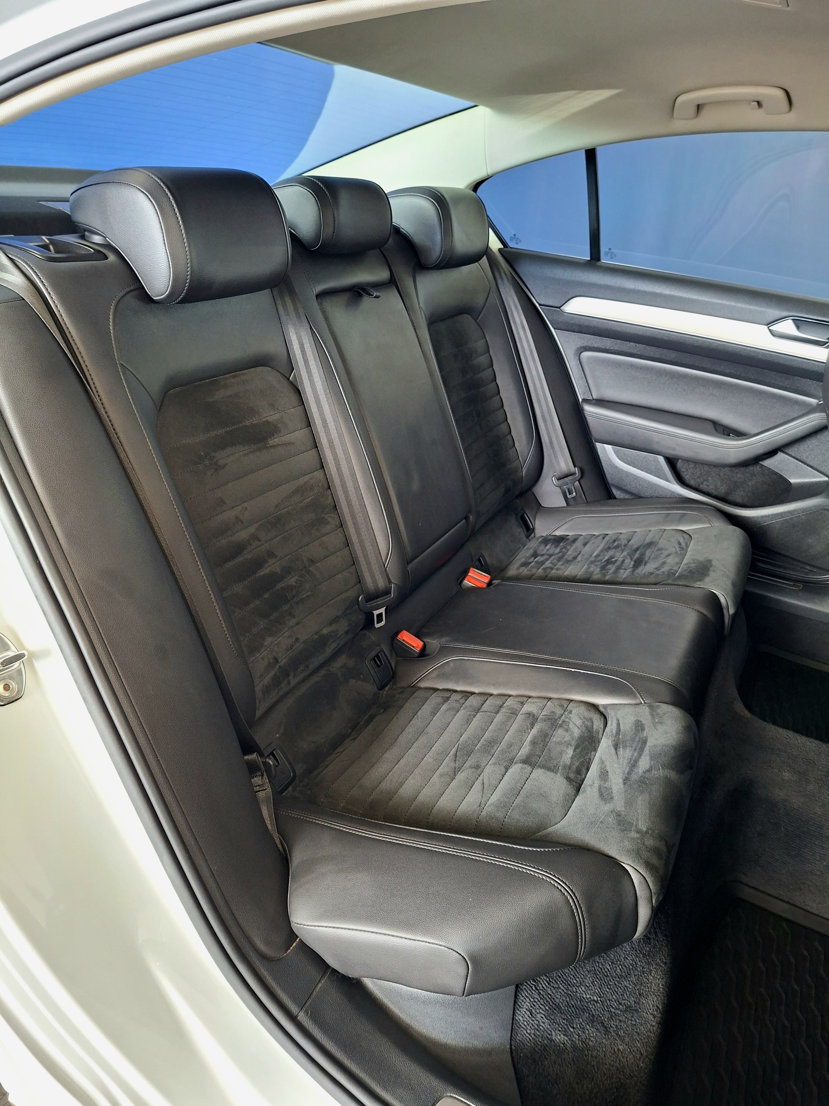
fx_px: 734
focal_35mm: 23
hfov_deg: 58.9
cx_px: 414
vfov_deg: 73.9
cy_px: 553
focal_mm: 5.54
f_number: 1.8
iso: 400
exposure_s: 1/33
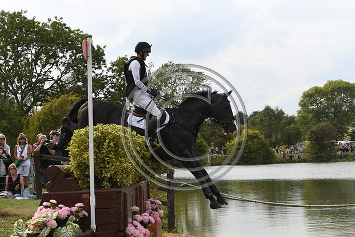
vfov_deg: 17.5
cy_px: 118
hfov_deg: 26.0
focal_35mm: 78
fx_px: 769
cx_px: 178
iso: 800
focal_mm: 52
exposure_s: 1/1000
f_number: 10
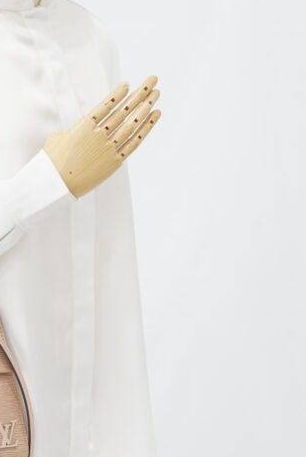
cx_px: -22
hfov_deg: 12.2
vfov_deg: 18.3
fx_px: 1413
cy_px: 329
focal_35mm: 111
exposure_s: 1/8
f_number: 6.3
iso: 640
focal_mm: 50
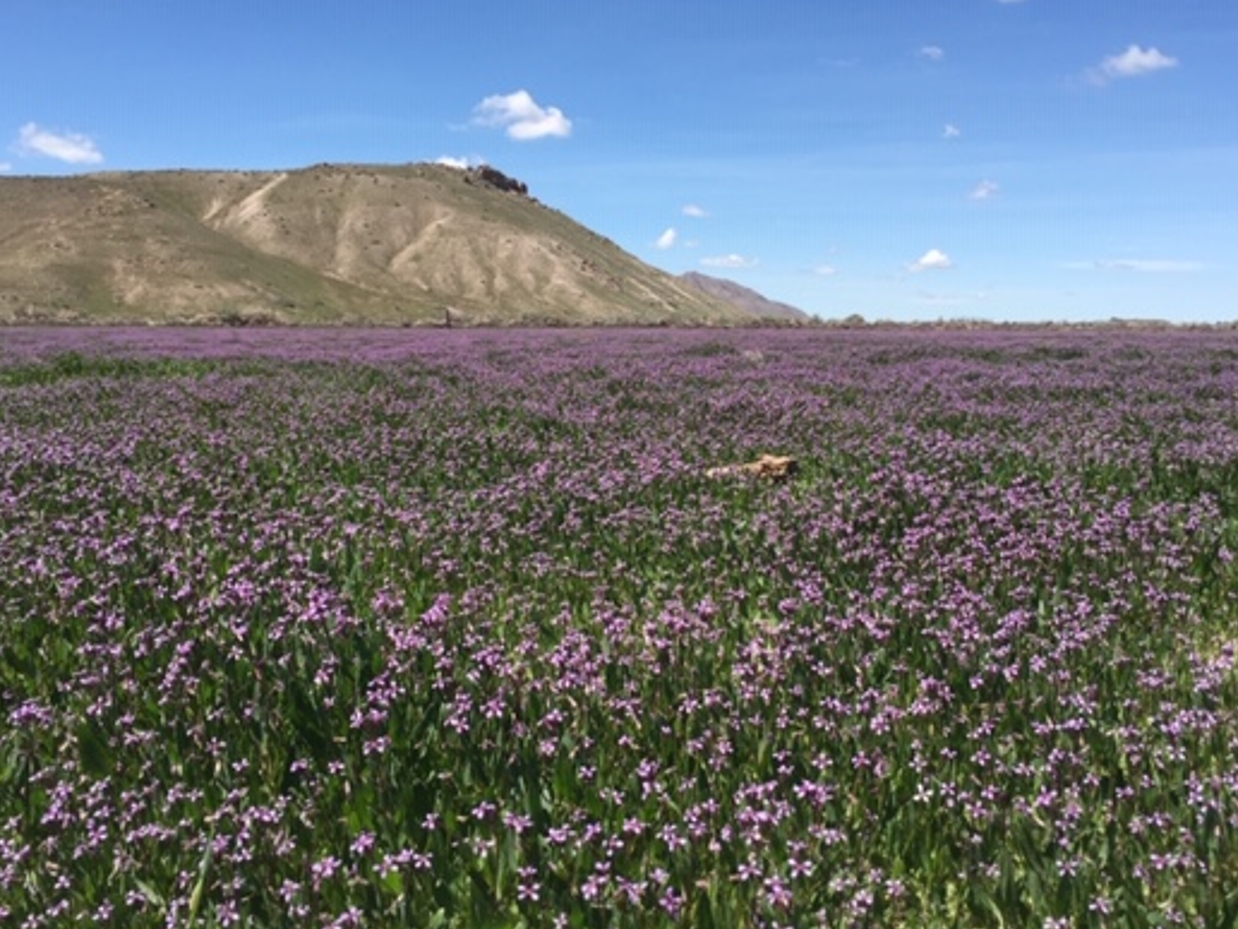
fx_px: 1287
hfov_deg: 51.3
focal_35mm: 36
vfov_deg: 39.6
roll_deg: -0.1
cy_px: 403
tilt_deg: -3.8
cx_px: 633
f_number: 2.2
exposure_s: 1/1883
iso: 32
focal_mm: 4.15
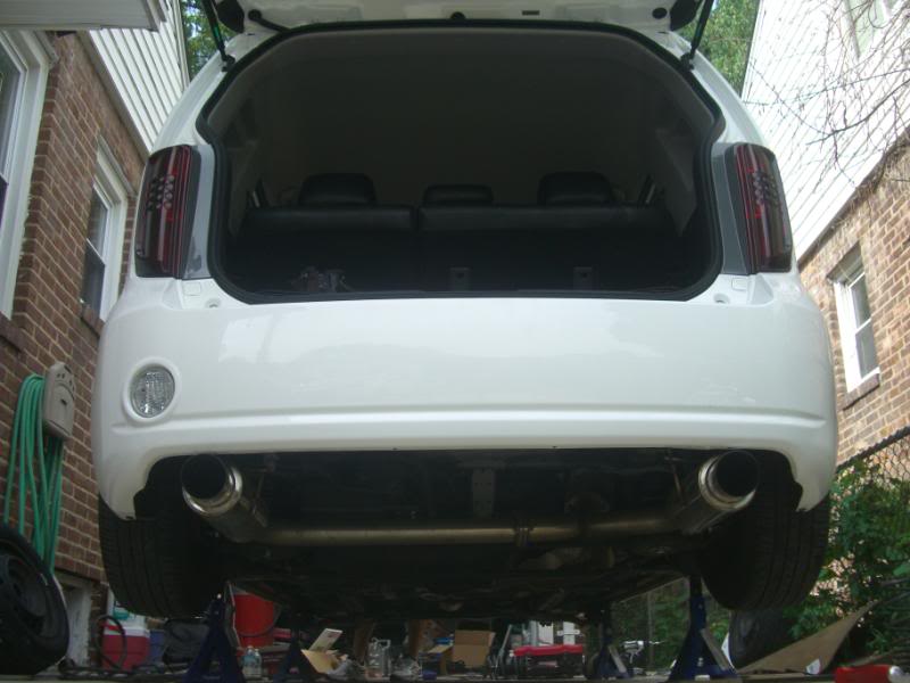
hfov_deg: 49.0
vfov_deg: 37.7
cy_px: 342
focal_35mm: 38
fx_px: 999
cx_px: 455
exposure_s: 1/320
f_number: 2.8
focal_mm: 7.9
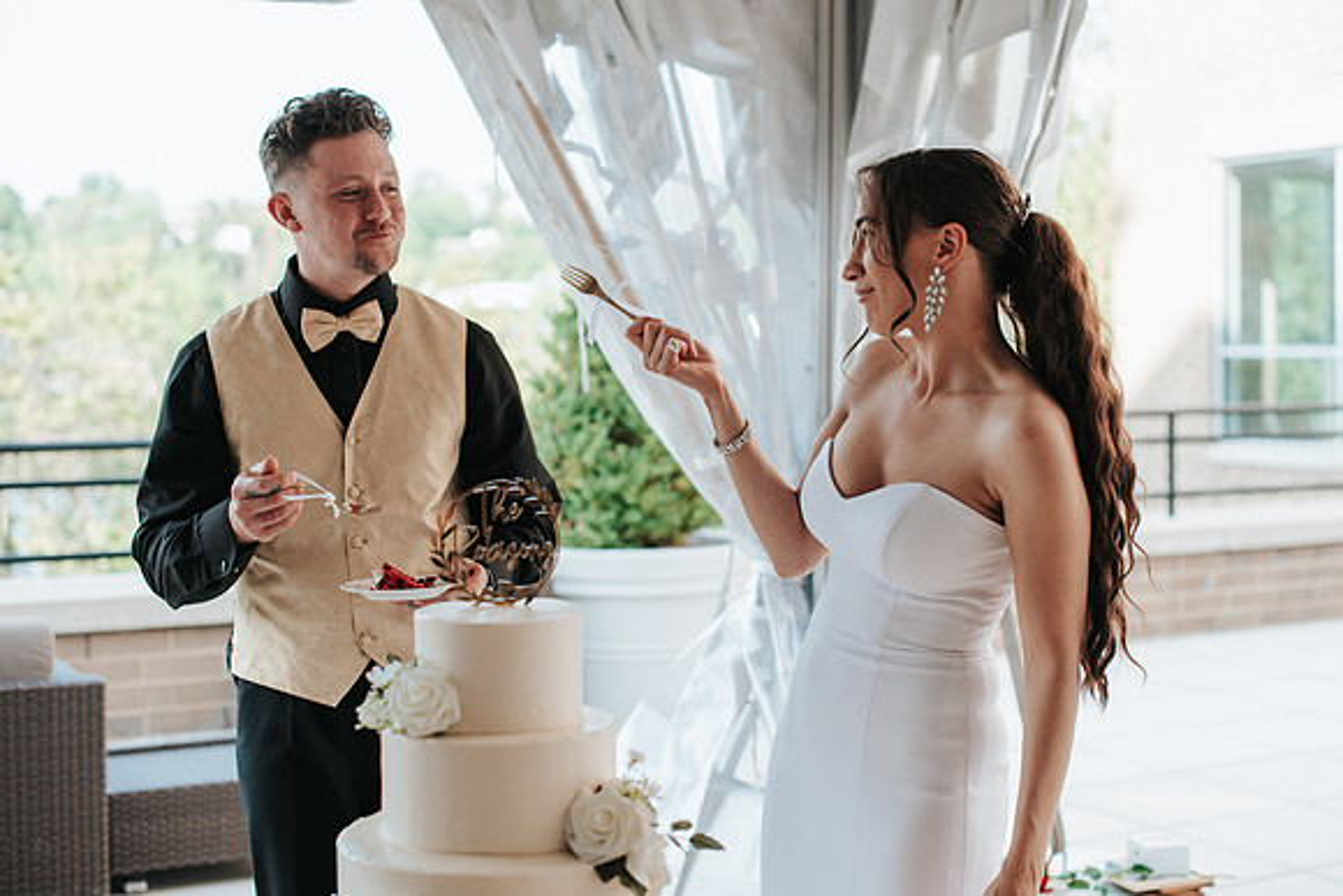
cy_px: 423
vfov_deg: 25.3
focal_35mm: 54
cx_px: 709
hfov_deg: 37.2
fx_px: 1997
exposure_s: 1/160
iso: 100
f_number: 2.8
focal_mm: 50
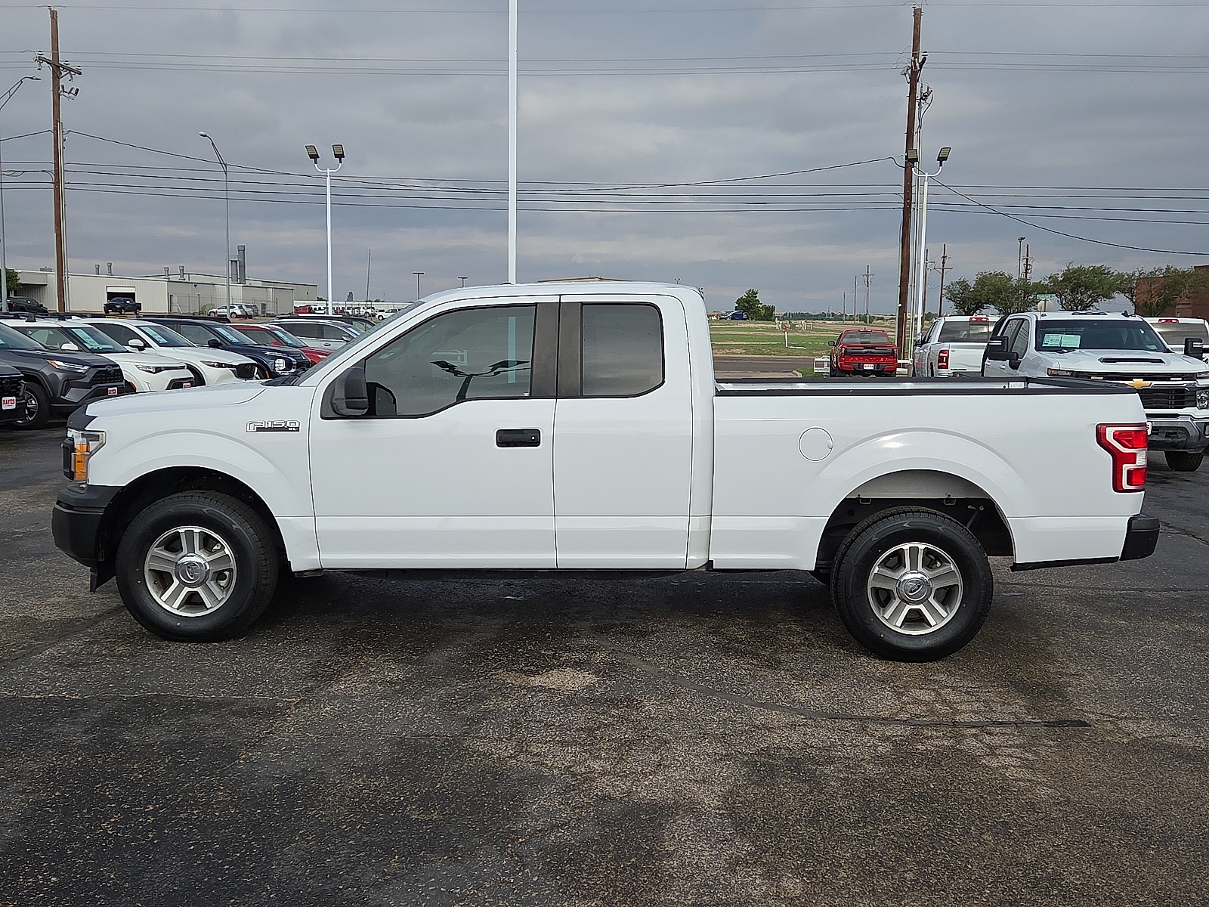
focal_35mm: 35
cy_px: 454
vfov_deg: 40.7
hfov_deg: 52.6
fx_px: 1222
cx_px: 604
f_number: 1.8
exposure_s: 1/10000
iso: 78
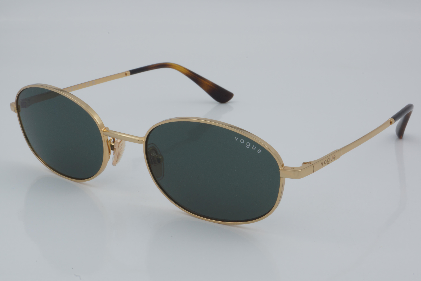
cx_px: 210
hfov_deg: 27.0
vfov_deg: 18.2
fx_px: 877
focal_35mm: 75
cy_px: 140
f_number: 32
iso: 100
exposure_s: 1/4
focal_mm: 50
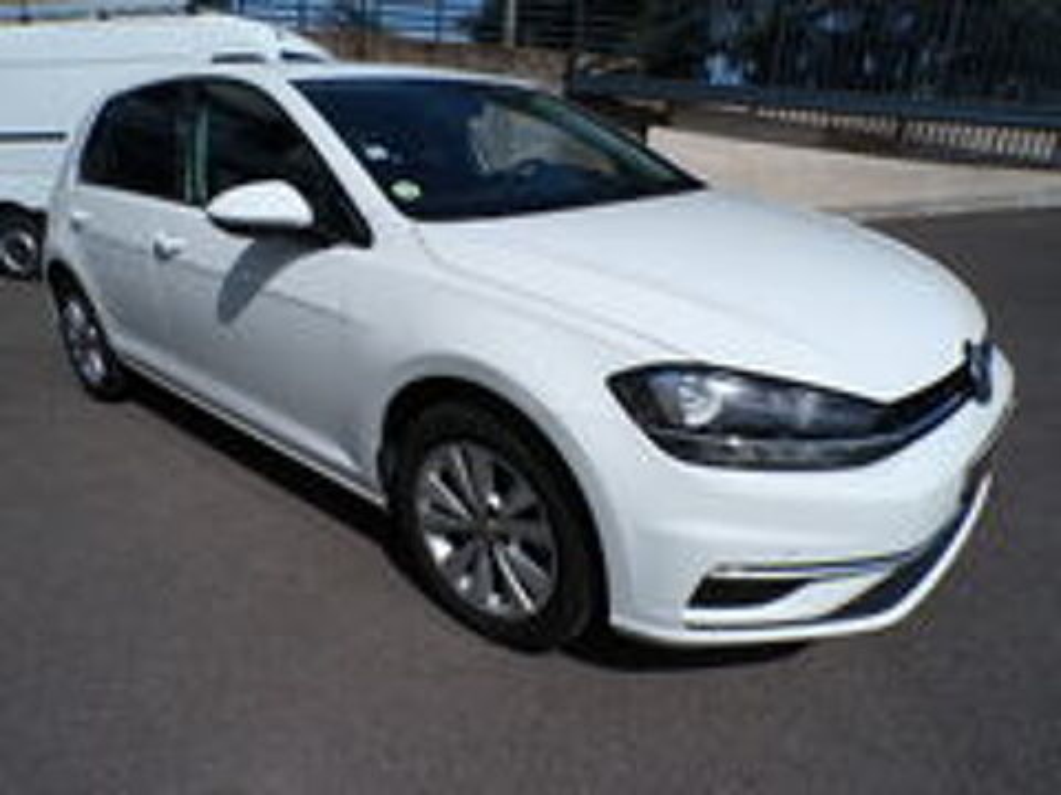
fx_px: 736
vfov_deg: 56.8
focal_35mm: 24
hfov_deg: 71.6
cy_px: 398
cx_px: 530
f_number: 5.8
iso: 100
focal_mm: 4.3
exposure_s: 1/950
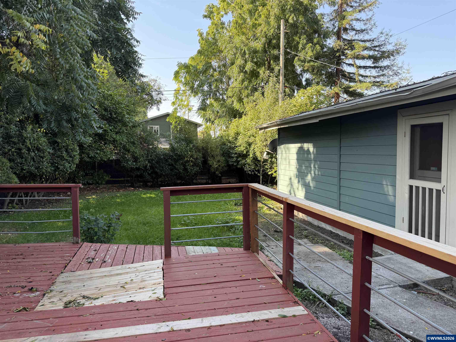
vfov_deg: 56.8
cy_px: 171
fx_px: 316
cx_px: 228
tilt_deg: -4.1
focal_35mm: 24
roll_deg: +0.4
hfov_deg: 71.6
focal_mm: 6.76
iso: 100
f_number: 1.78
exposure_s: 1/524
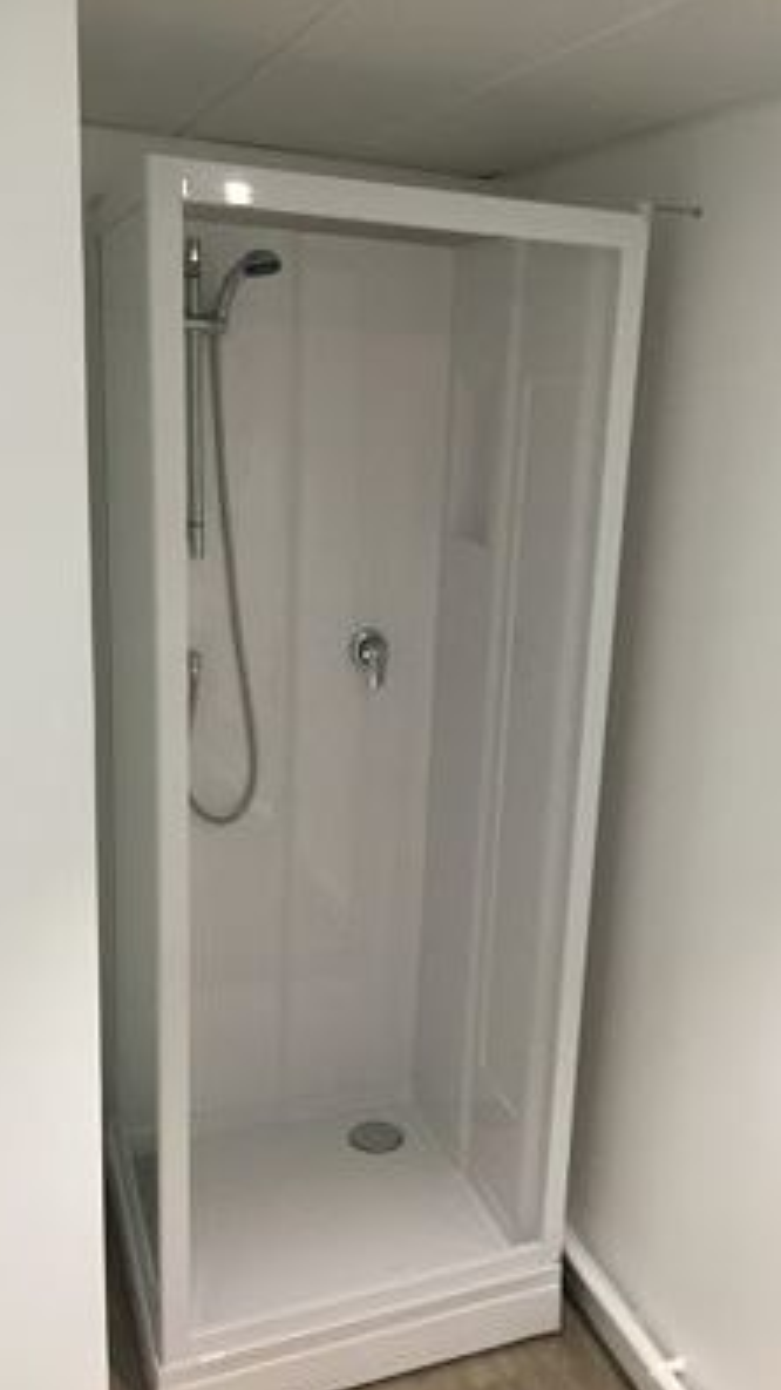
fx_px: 1179
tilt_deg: -13.4
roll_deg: -3.7
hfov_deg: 36.4
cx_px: 500
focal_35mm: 32
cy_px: 700
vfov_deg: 61.0
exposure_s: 1/33
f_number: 2.2
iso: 200
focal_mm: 4.15
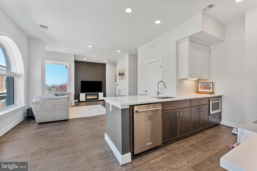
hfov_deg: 104.3
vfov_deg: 81.2
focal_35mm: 14
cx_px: 128
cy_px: 86
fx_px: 100
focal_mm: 14
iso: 320
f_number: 11
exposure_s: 1/6
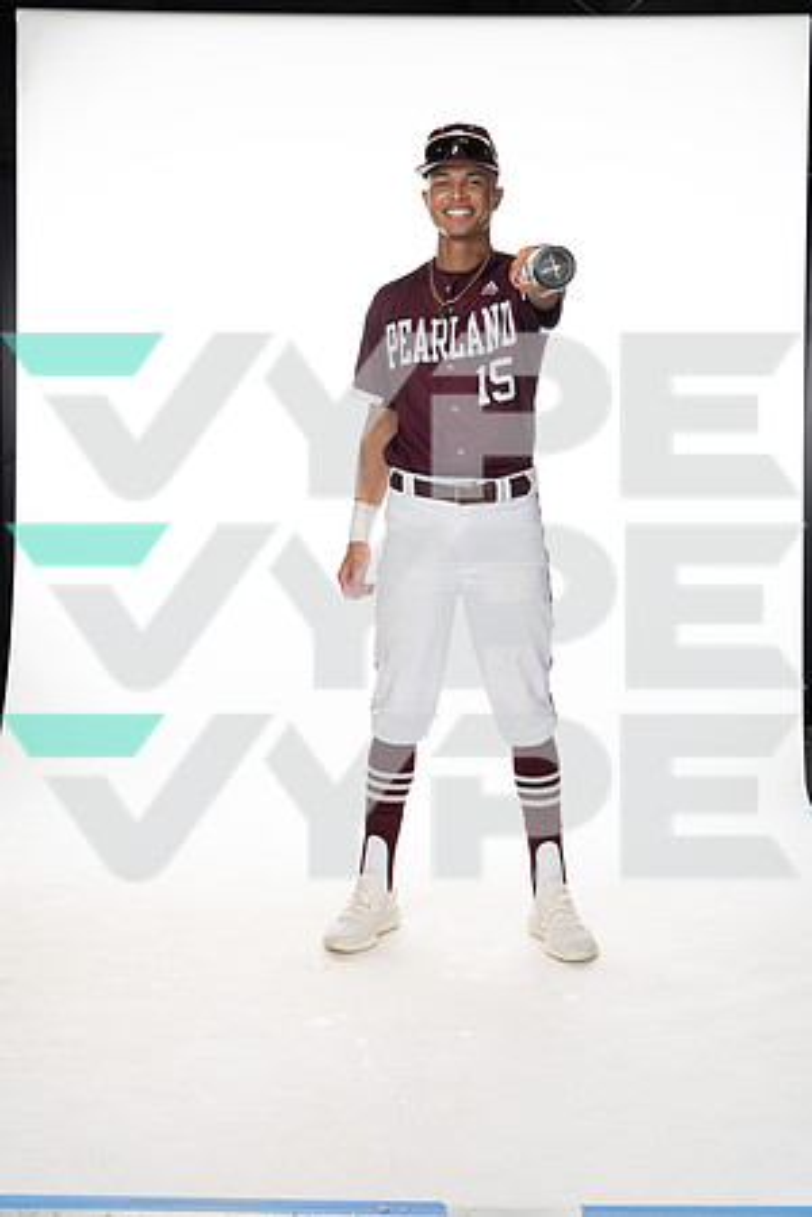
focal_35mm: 49
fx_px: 1658
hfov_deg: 27.5
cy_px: 608
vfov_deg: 40.3
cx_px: 406
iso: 400
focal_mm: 49
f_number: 6.3
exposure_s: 1/250
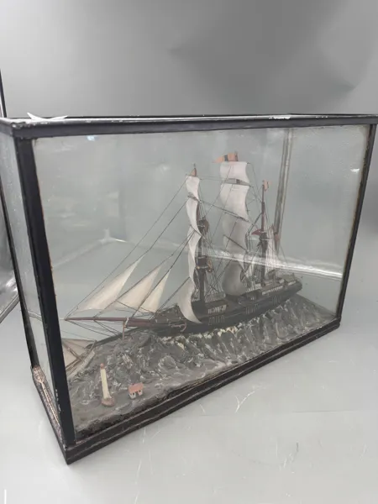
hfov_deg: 56.8
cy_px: 252
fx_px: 349
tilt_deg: -21.1
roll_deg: +0.9
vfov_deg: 71.6
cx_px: 189
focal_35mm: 24
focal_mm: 6.76
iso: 64
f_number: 1.78
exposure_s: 1/100
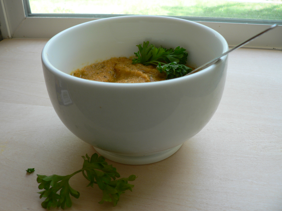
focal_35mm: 36
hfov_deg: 51.4
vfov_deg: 39.7
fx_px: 293
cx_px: 141
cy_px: 106
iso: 80
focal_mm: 6
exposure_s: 1/50
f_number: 2.8
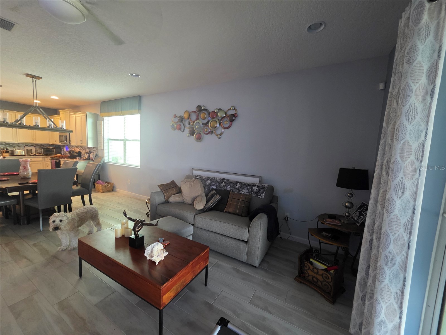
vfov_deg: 89.9
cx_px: 223
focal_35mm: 13
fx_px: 167
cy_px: 168
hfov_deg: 106.2
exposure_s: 1/60
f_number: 1.9
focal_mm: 2.2
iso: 800
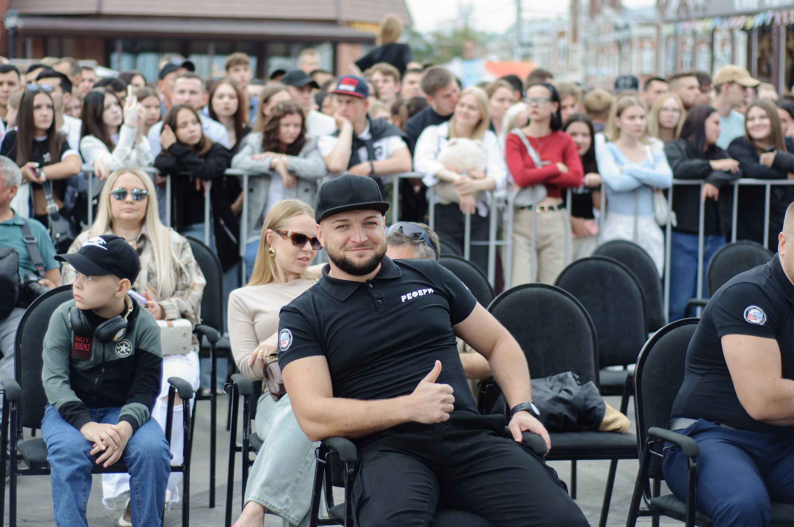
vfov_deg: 17.3
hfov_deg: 25.8
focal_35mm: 79
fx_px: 1732
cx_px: 397
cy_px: 264
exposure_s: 1/640
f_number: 2.5
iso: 250
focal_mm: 50
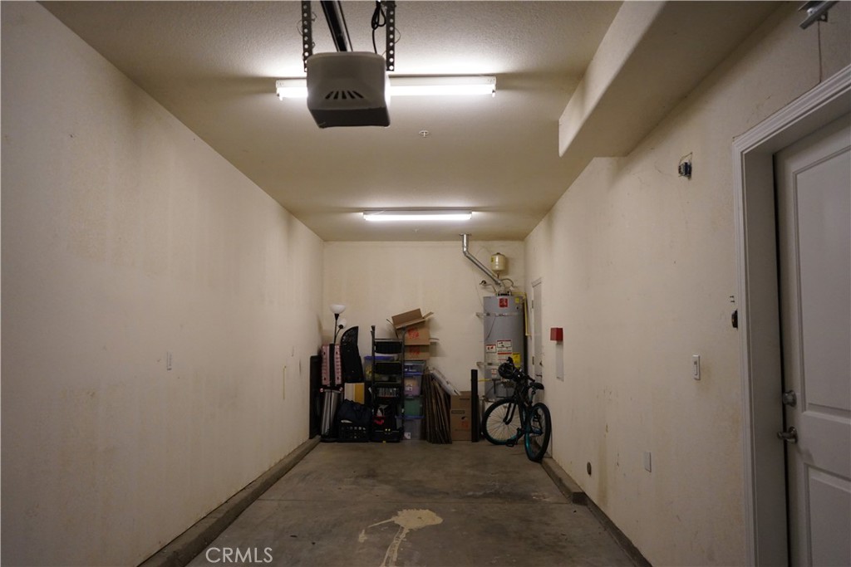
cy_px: 284
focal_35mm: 28
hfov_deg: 65.5
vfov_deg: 46.4
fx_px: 662
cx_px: 426
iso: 6400
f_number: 3.5
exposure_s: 1/160
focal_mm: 28
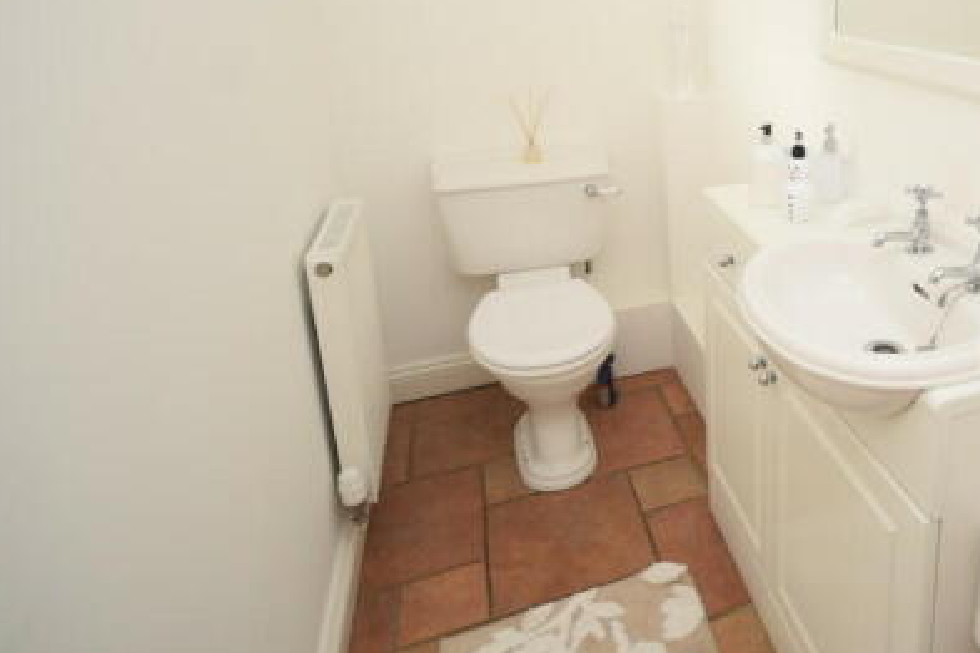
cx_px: 787
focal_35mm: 25
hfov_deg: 65.0
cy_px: 151
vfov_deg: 48.9
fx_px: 681
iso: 560
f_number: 4.5
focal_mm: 10
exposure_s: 1/80
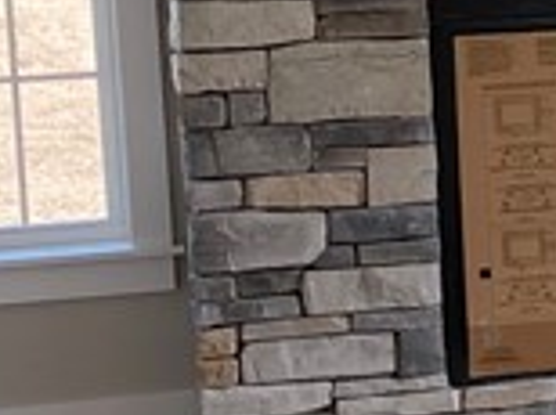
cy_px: 115
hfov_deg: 10.3
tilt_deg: -7.8
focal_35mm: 173
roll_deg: +1.1
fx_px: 2774
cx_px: 1195
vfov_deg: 8.5
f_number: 1.8
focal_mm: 4.25
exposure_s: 1/159
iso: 32
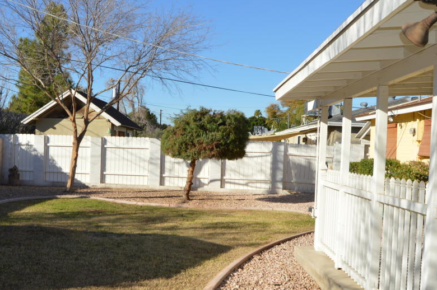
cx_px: 147
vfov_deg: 33.3
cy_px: 168
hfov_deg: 47.7
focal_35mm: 40
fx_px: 485
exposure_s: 1/200
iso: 100
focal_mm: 18
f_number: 10
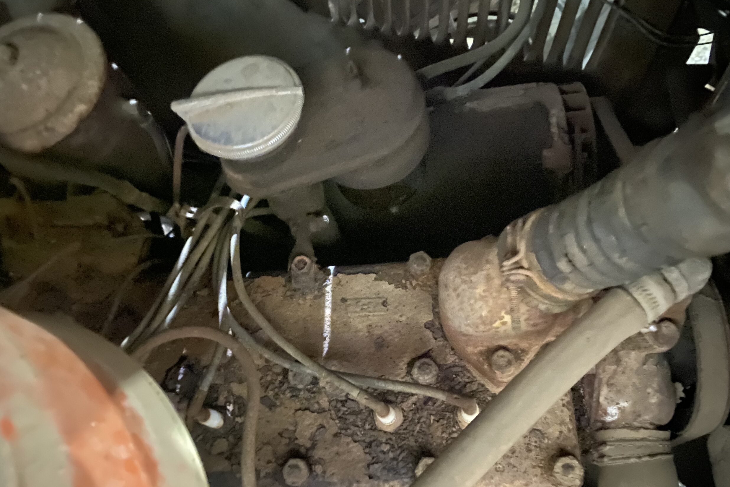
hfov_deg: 65.5
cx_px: 369
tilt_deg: -66.4
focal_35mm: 28
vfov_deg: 46.4
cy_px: 253
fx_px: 568
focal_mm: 4.25
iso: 3200
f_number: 1.8
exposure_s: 1/4
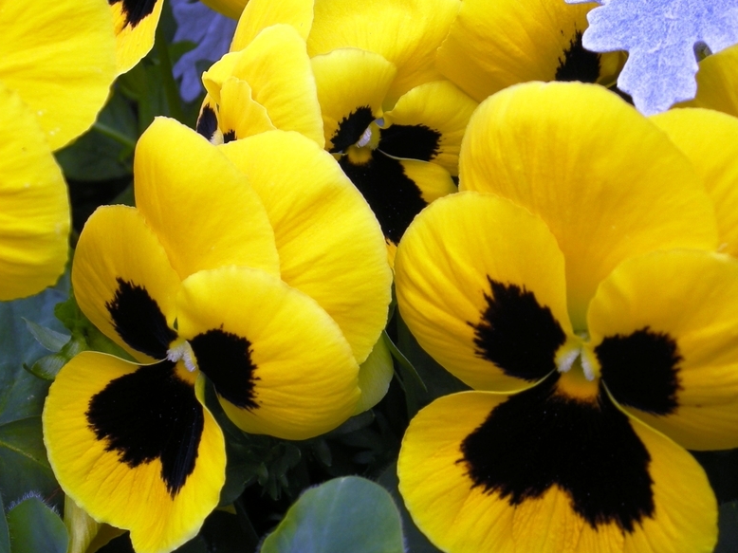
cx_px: 335
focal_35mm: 54
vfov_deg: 26.9
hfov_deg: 35.5
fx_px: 1151
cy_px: 203
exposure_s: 1/98.6
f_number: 2.8
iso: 50
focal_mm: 5.7
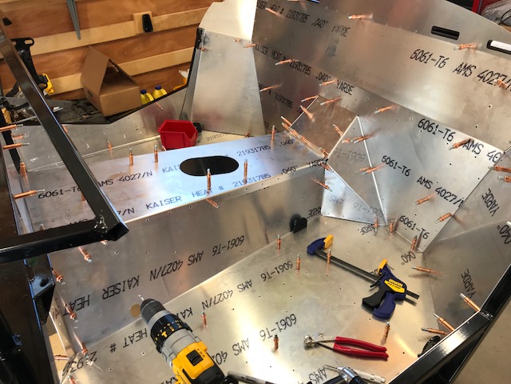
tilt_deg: -34.9
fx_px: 413
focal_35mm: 28
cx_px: 256
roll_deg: +1.9
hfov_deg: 63.4
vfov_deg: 49.7
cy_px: 192
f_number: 1.8
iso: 25
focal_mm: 3.99
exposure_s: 1/60
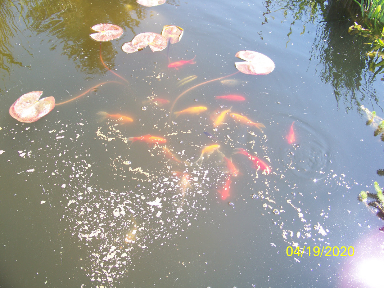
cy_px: 144
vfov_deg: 42.9
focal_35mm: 33
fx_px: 366
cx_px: 192
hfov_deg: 55.4
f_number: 2.8
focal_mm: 5.85
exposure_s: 1/160
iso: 64
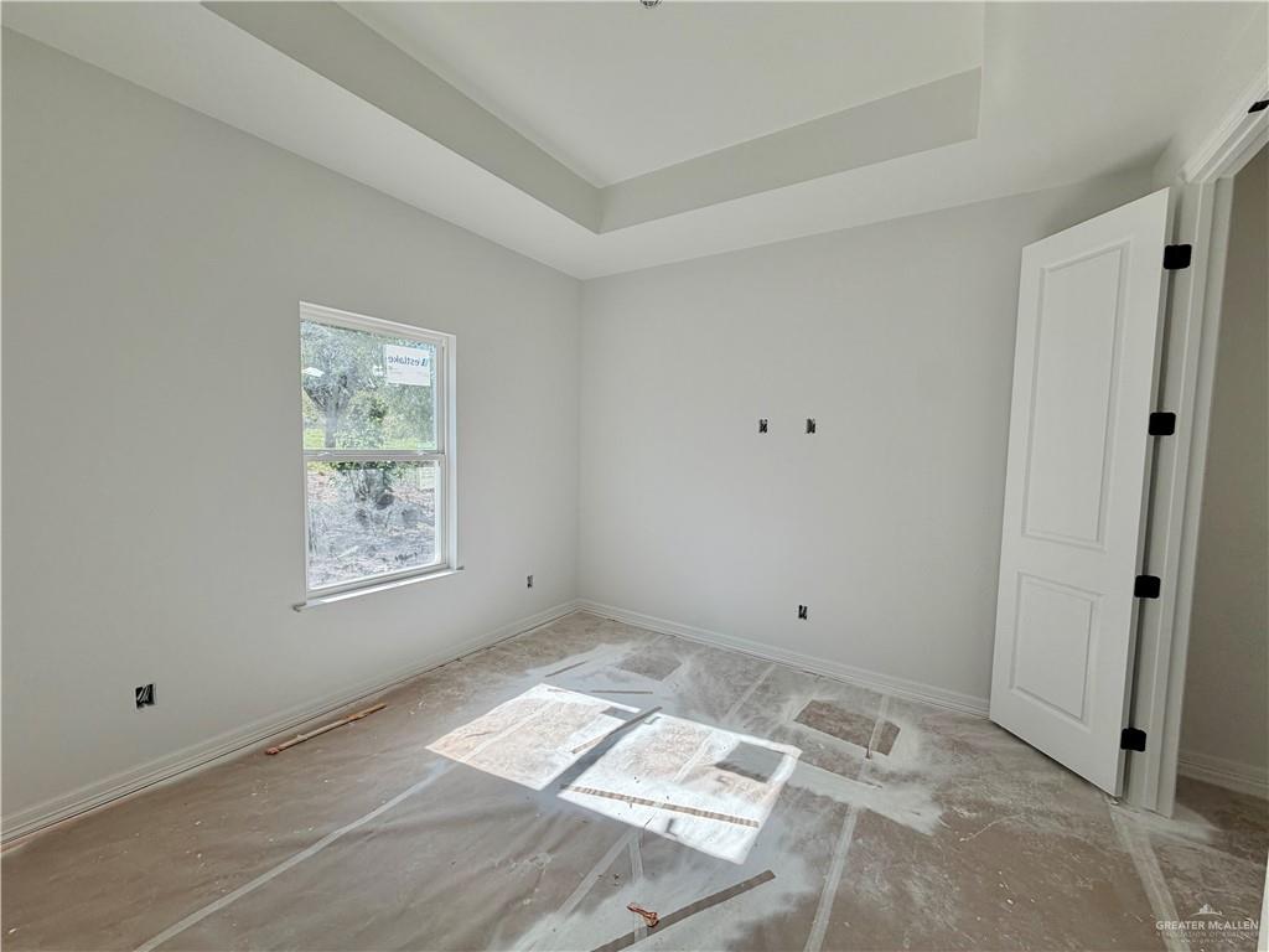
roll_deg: -2.0
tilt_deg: -3.2
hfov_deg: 102.1
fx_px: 513
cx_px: 634
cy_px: 476
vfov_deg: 85.7
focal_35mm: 14
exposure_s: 1/328
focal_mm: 2.22
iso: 50
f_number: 2.2
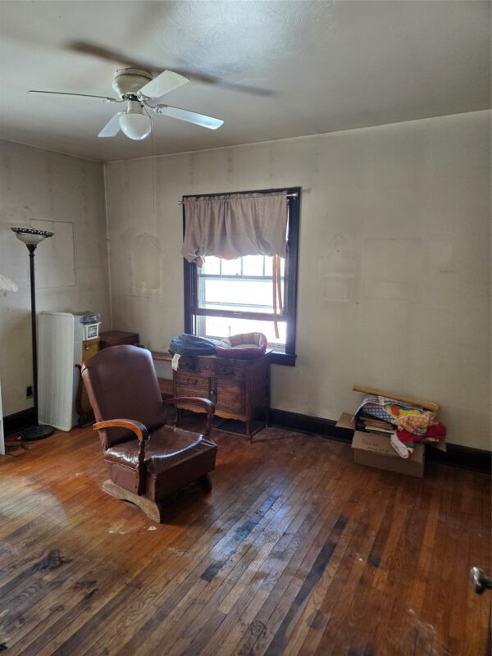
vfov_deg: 73.9
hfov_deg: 58.9
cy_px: 328
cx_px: 246
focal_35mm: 23
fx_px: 436
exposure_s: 1/120
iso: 200
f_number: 1.8
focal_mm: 5.4
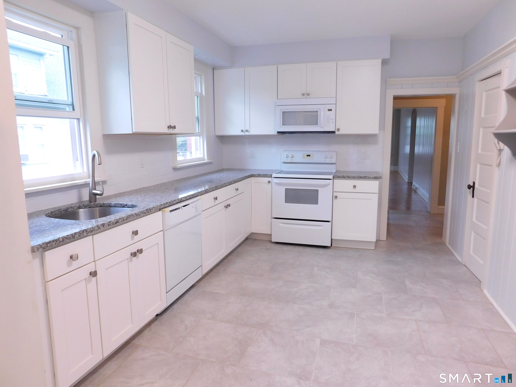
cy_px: 194
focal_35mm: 23
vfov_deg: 58.9
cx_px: 258
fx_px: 343
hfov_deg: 73.9
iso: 125
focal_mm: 4
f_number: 3
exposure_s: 1/30
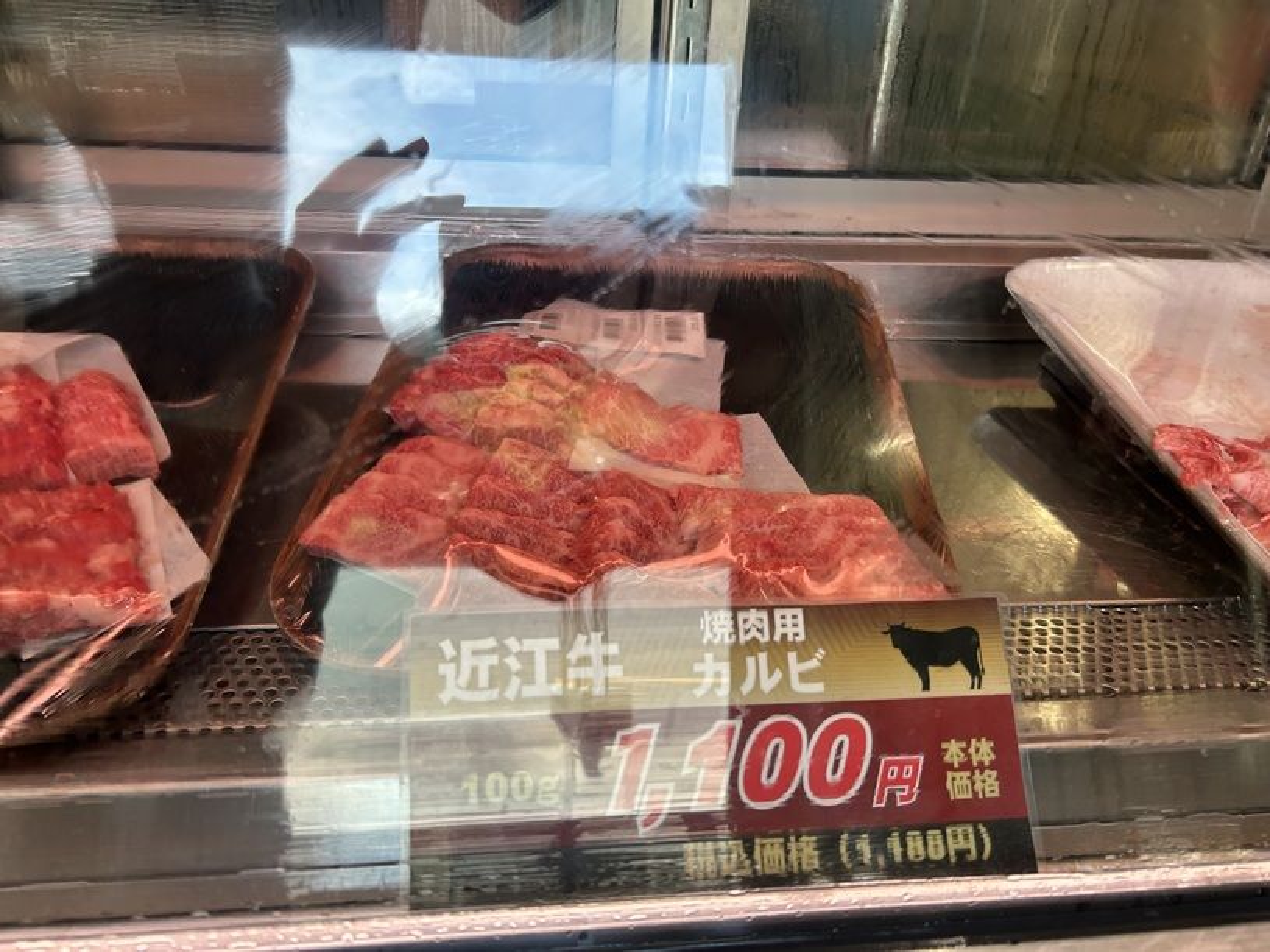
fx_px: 954
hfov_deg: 67.3
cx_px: 635
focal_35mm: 26
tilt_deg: -30.1
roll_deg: -3.7
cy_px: 476
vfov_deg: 53.1
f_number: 1.5
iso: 32
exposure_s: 1/120
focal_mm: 5.7
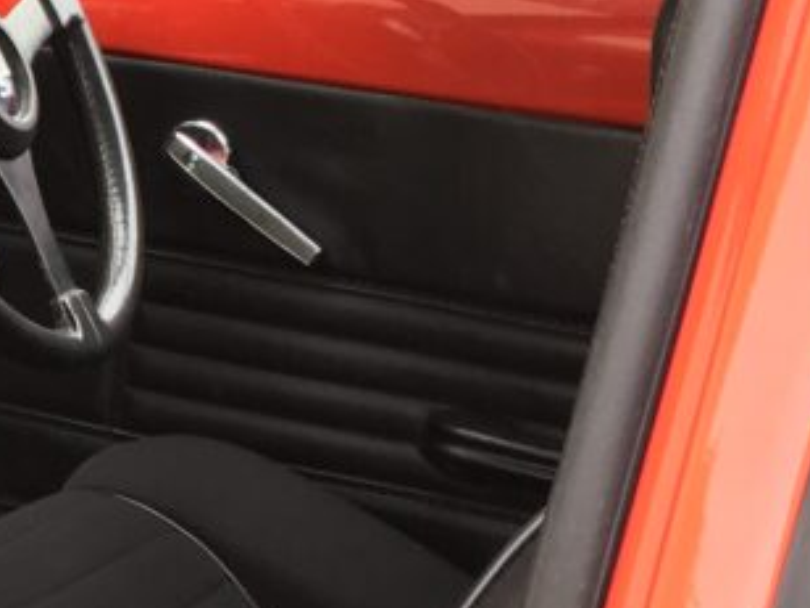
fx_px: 3089
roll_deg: -2.5
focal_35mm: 132
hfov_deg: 13.3
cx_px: -676
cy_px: 661
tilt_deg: -21.1
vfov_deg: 11.1
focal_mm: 4.15
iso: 25
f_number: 2.2
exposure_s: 1/50
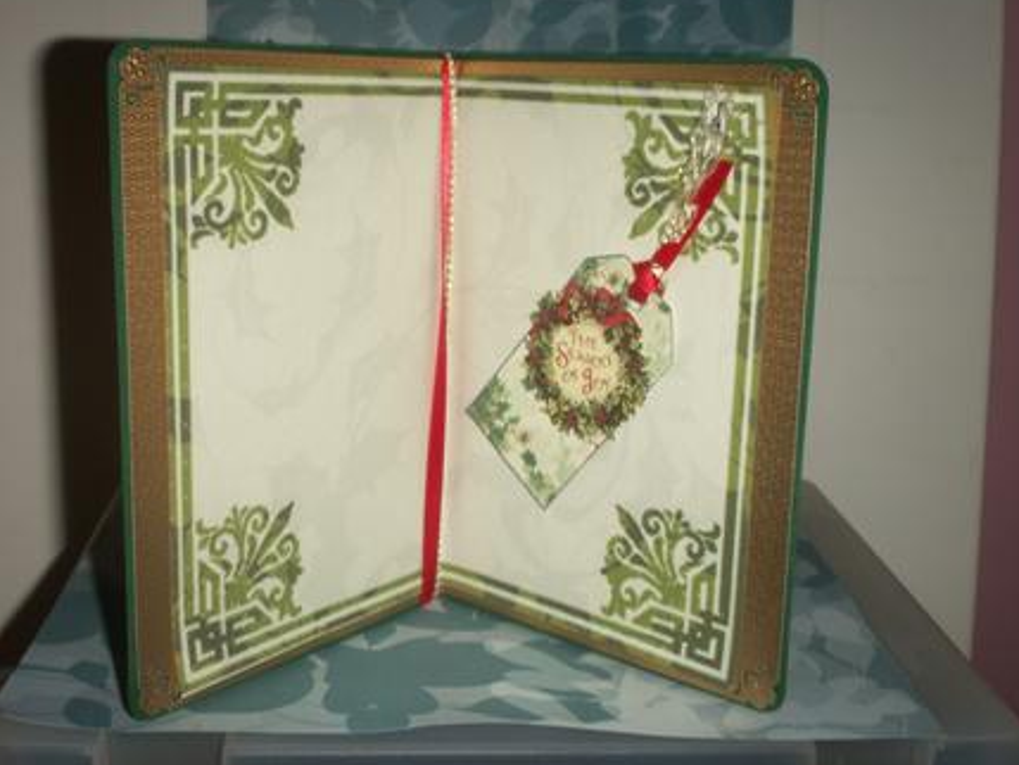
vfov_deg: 33.6
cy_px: 368
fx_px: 1266
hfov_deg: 43.8
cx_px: 494
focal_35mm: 43
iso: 50
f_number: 7.1
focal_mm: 8.7
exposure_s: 1/40
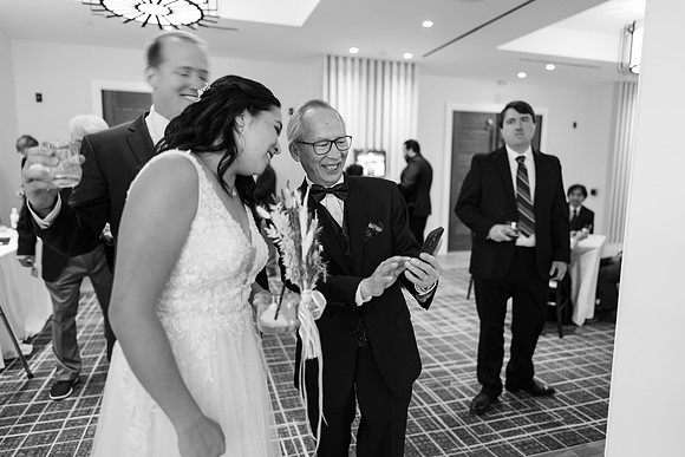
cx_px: 342
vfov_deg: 53.2
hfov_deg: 73.7
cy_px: 228
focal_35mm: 24
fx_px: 457
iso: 320
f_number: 1.4
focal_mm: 24
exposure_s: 1/30
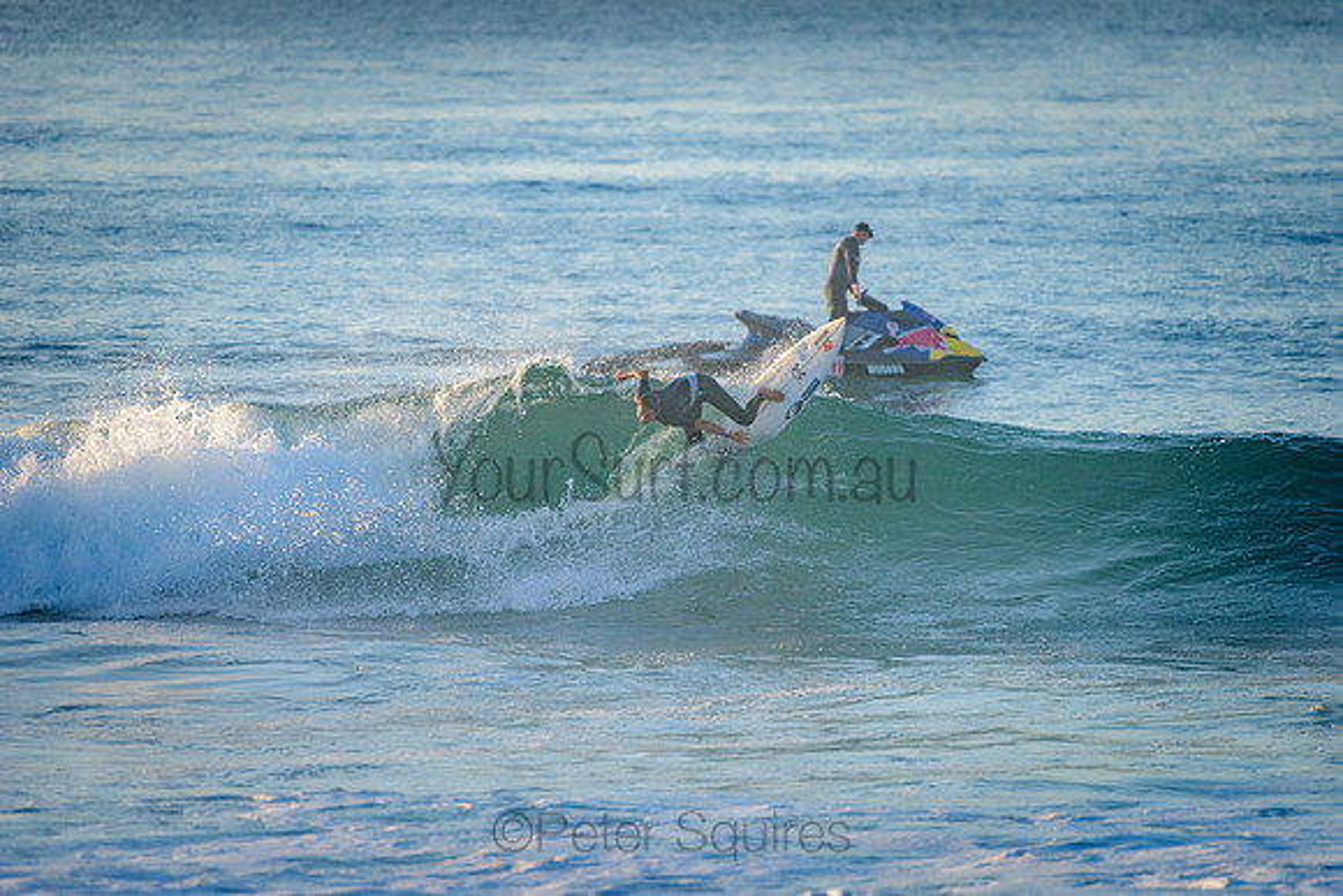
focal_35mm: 500
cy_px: 448
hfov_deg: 4.1
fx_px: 18656
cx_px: 672
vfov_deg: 2.8
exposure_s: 1/2000
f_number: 5.6
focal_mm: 500
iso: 560
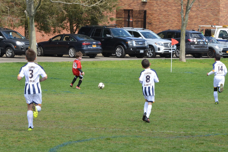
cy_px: 84
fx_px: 1729
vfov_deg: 5.0
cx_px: 121
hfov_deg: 7.5
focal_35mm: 273
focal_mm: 170
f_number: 22
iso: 900
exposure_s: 1/125
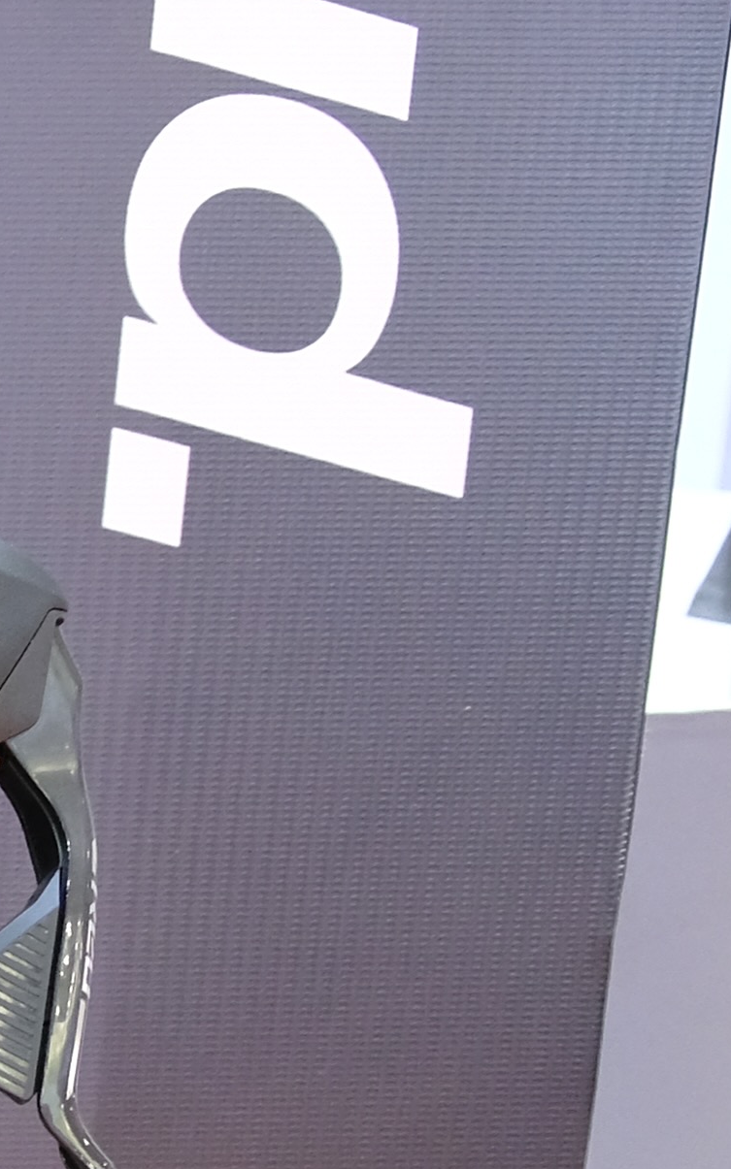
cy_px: 1855
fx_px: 4367
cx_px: -1999
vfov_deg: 14.1
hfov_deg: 7.4
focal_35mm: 137
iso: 1000
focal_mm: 18
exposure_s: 1/30
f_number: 4
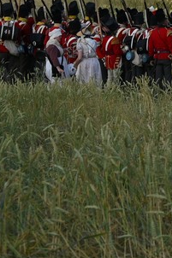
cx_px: 455
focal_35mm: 278
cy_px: -131
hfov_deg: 4.8
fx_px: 1994
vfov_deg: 7.3
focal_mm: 60
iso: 160
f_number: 6
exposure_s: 1/250
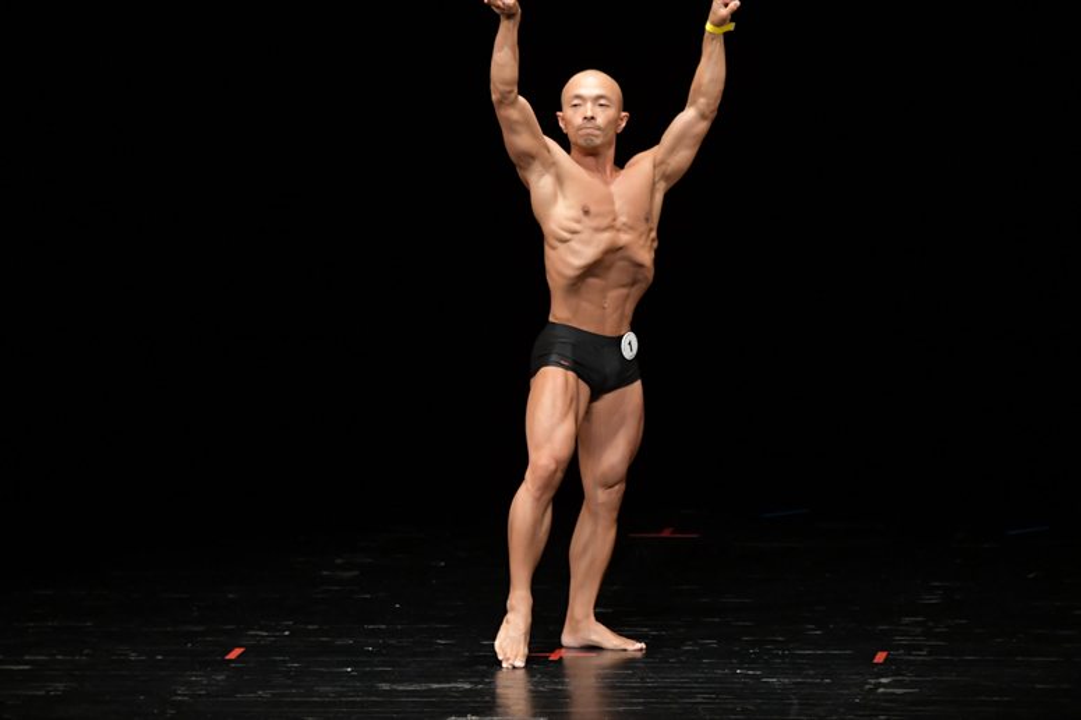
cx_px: 540
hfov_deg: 7.2
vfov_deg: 4.8
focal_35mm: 285
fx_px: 8554
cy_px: 360
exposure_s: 1/400
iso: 3200
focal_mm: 190
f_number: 5.6
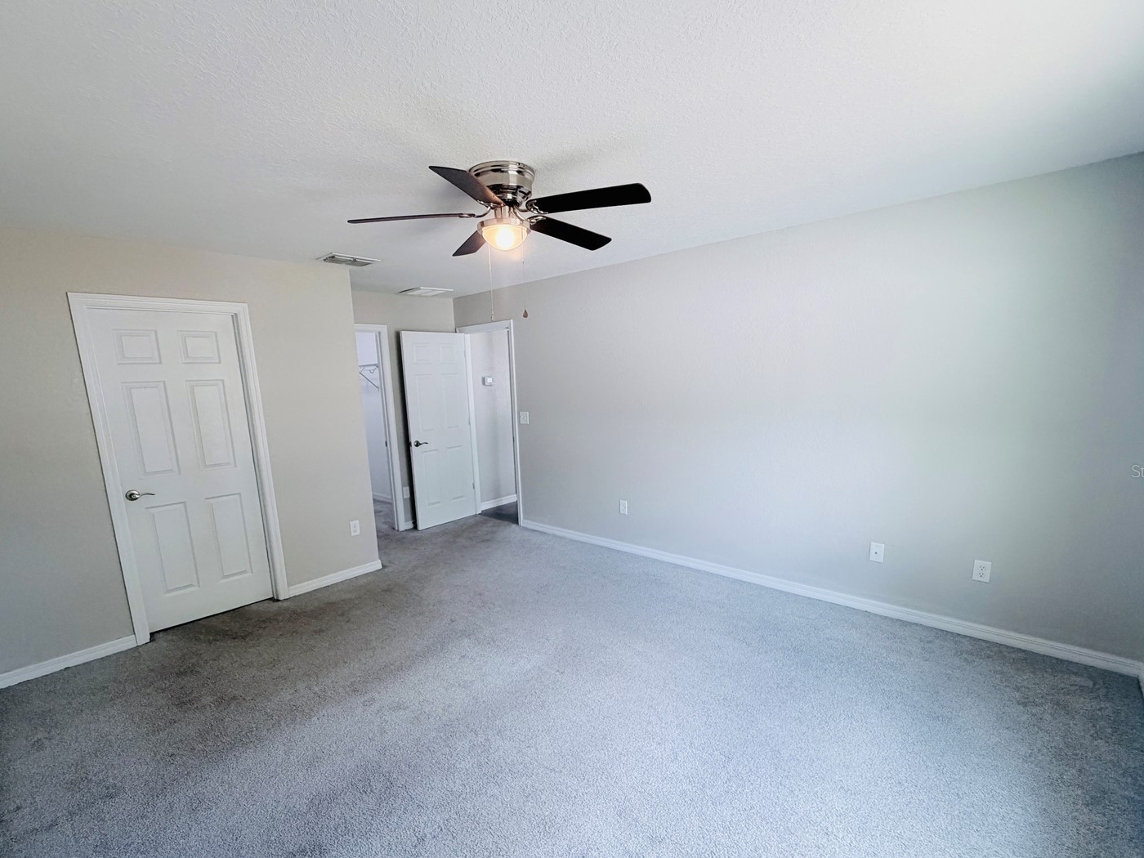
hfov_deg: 94.5
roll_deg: +3.0
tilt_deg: -10.5
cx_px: 555
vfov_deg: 77.9
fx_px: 529
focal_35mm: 16
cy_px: 471
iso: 200
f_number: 2.2
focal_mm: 2.22
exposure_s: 1/120
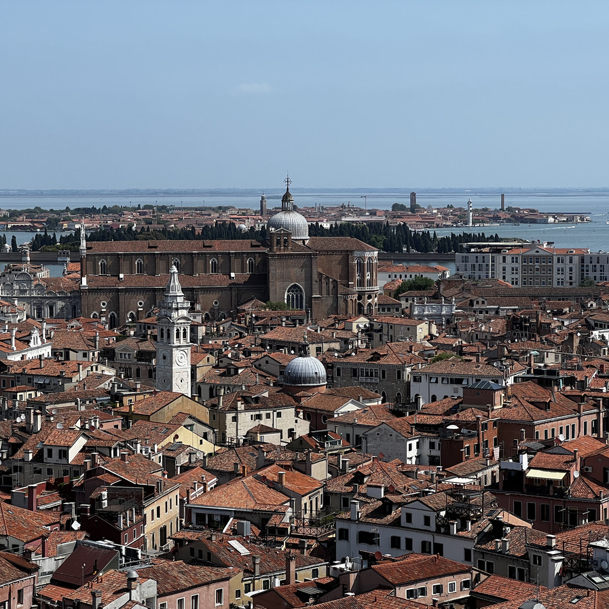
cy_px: 304
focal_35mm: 91
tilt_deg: -3.2
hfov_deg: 19.1
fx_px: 1811
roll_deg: +0.2
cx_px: 256
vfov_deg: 19.1
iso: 32
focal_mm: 9
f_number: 2.8
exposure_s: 1/1130
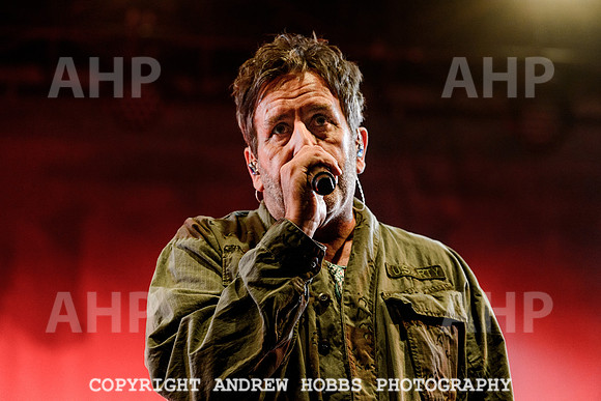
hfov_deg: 15.7
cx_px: 300
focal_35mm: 130
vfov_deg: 10.5
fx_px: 2173
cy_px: 200
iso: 2000
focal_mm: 130
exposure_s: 1/640
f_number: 4
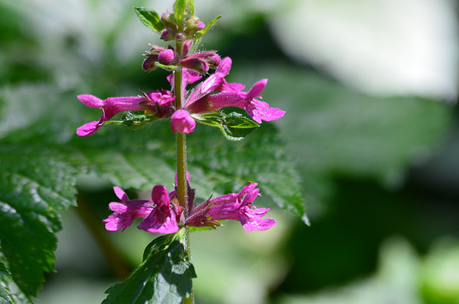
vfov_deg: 3.0
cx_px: 230
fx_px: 5725
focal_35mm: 450
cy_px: 152
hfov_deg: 4.6
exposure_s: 1/125
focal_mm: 300
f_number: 9
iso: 560
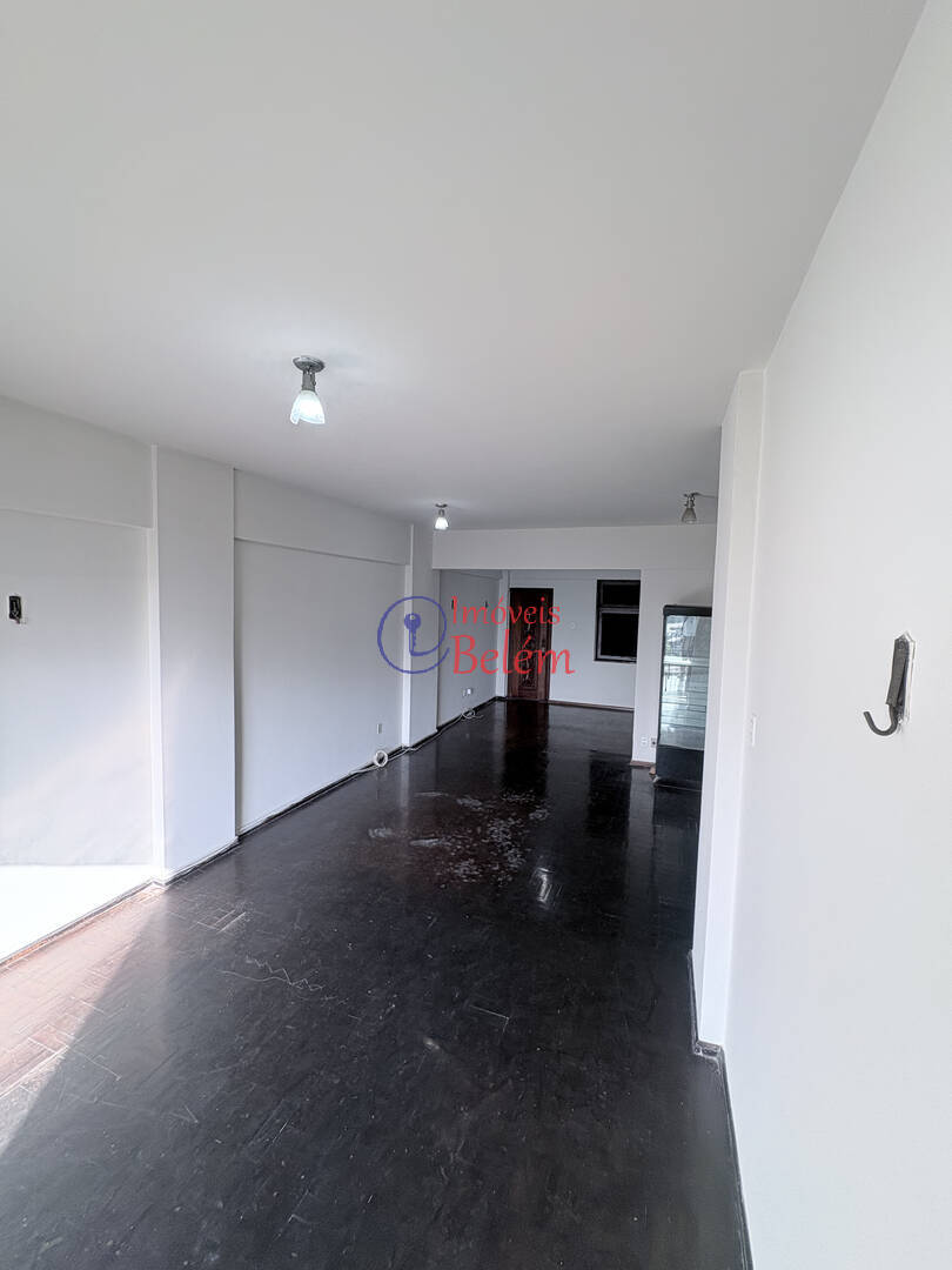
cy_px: 635
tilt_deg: -1.1
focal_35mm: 14
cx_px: 476
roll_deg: -0.8
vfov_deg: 102.1
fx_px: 513
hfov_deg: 85.7
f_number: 2.2
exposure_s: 1/120
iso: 100
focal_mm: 2.22
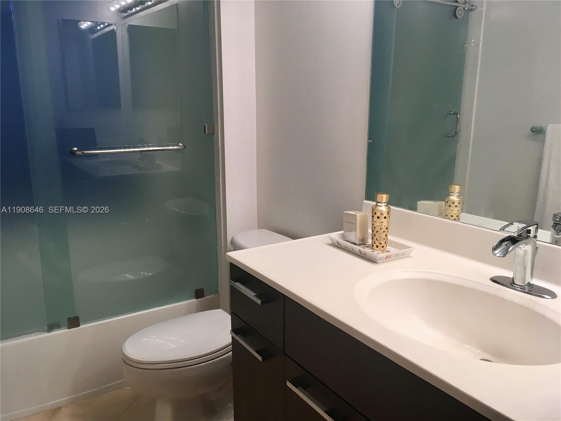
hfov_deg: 61.7
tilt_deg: -12.1
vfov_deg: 48.2
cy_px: 210
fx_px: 470
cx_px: 280
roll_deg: +1.8
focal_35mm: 29
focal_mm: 4.15
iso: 32
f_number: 2.2
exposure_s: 1/40
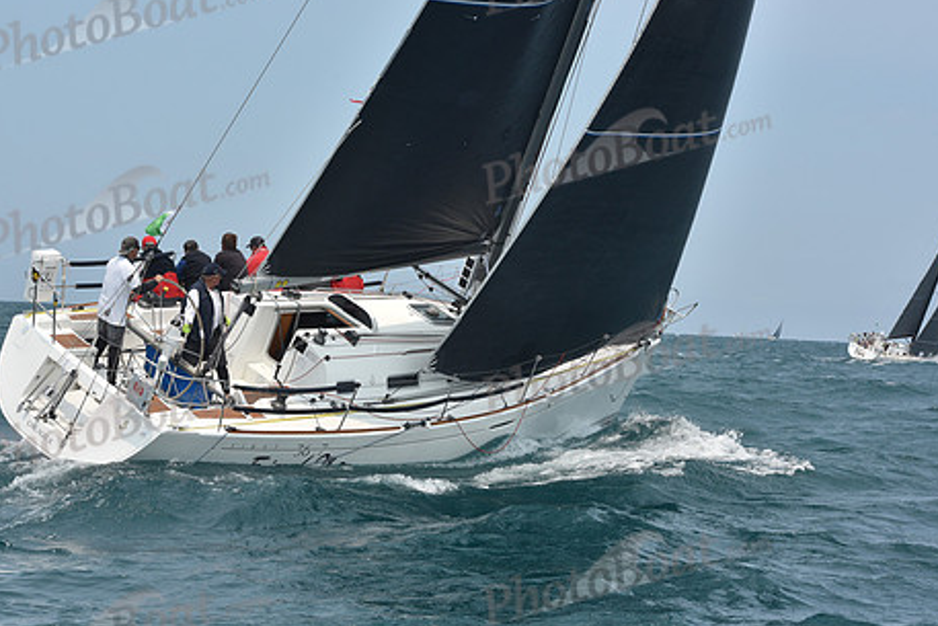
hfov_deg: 19.6
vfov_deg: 13.2
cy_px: 286
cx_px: 378
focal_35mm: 104
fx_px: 2710
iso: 250
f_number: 10
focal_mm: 82
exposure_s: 1/800
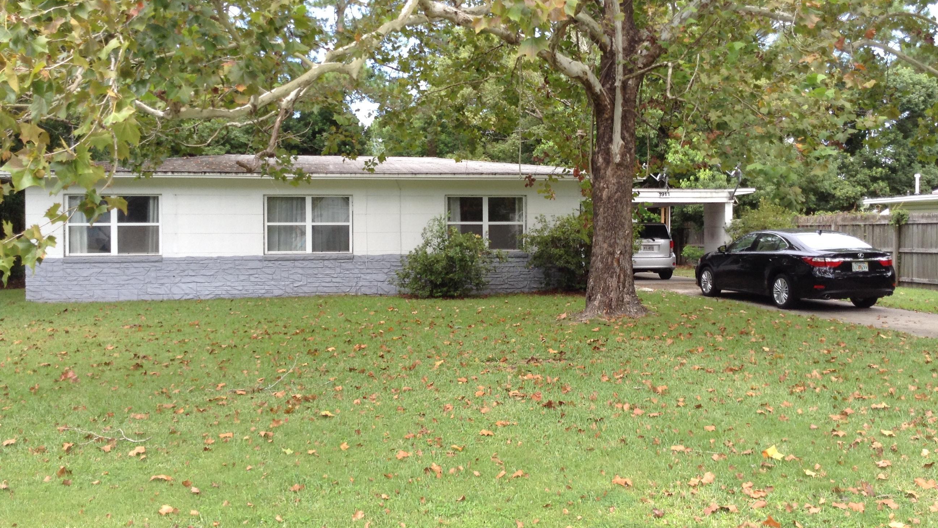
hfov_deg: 55.3
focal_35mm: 36
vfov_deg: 32.8
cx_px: 470
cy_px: 240
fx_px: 895
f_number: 2.4
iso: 25
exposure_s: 1/143
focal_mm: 3.3
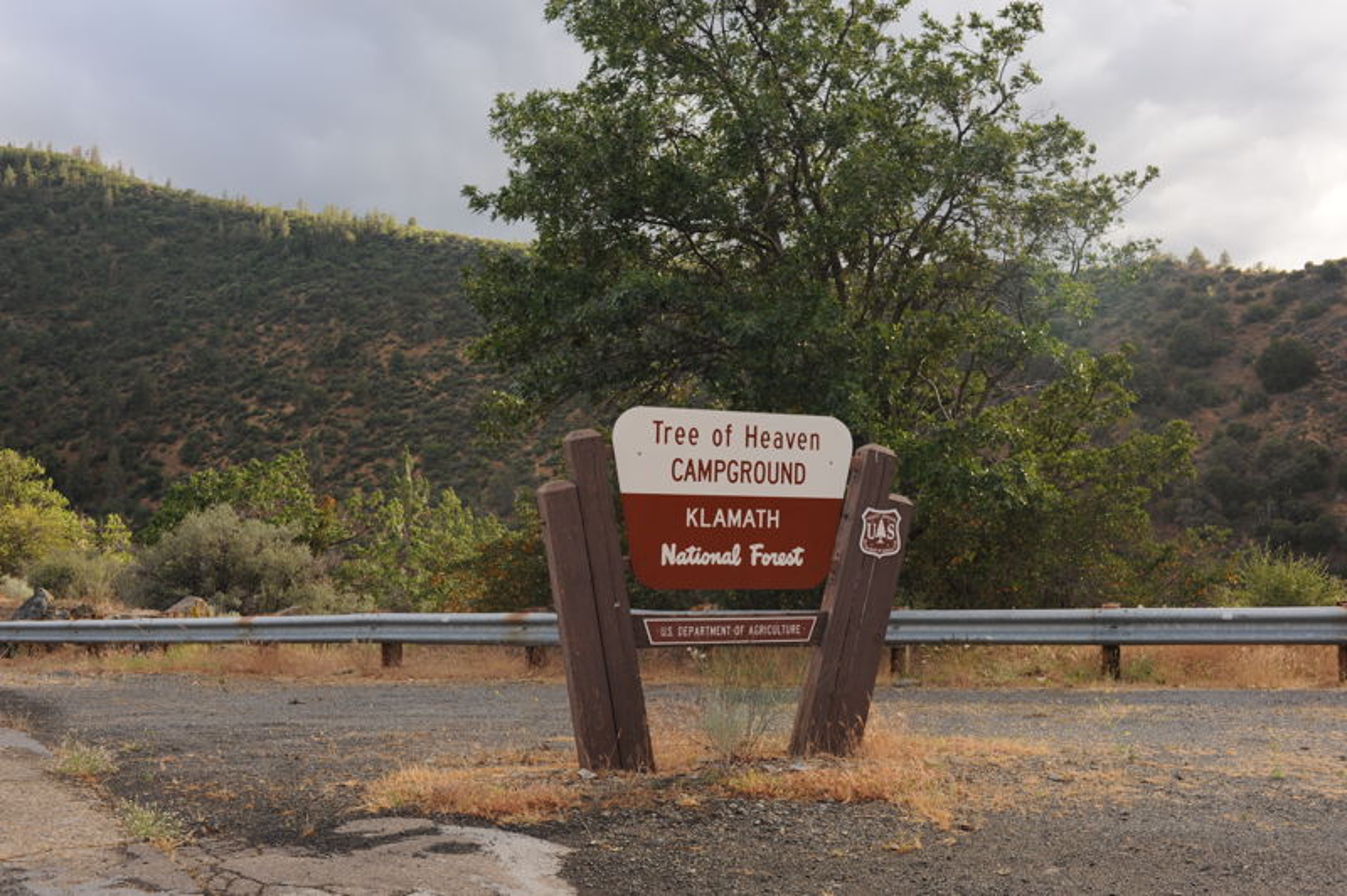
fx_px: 1308
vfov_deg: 37.8
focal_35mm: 35
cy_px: 448
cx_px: 674
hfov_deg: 54.5
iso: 250
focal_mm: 35
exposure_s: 1/100
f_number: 9
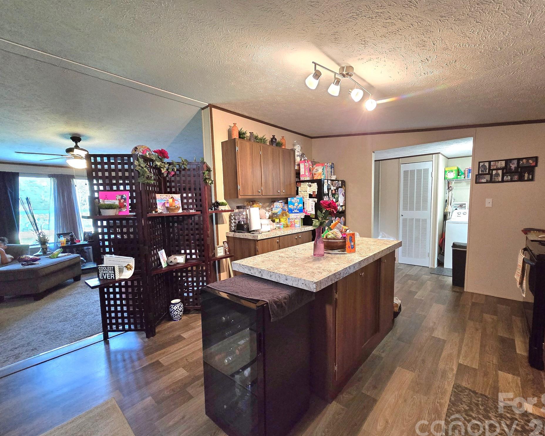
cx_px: 291
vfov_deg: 88.0
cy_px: 225
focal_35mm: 14
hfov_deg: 100.5
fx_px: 226
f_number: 2.2
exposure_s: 1/60.2
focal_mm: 2.2
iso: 640
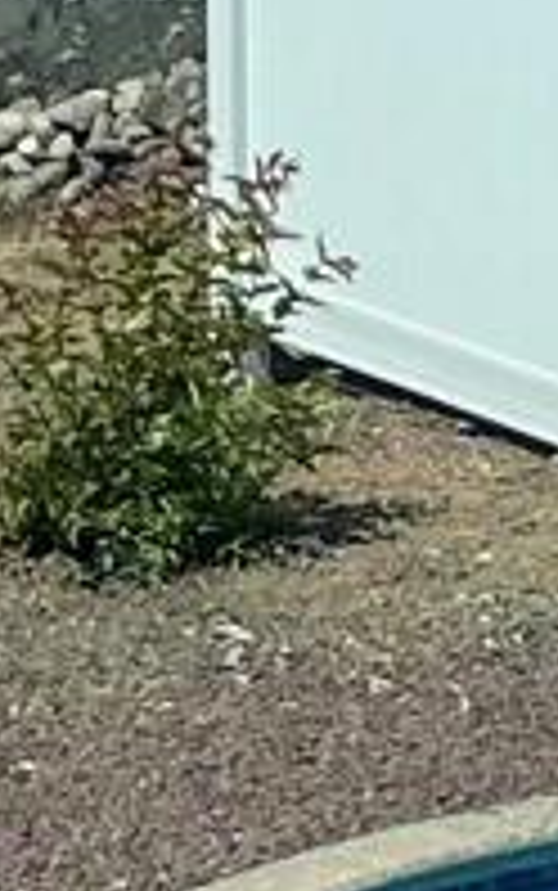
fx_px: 6827
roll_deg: -1.8
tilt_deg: -17.1
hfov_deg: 4.6
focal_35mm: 281
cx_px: 963
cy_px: 774
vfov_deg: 7.4
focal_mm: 4.2
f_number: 1.6
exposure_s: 1/2882
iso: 32
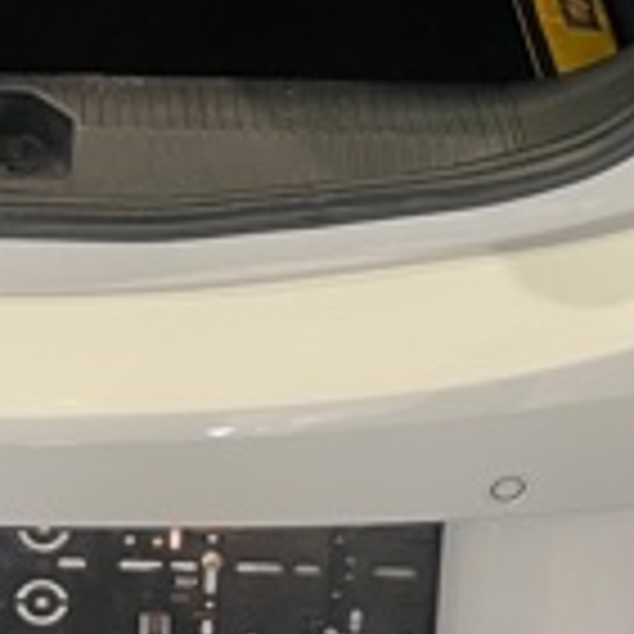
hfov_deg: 16.2
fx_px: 2155
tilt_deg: -30.0
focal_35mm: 104
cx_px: -67
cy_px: -436
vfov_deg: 15.0
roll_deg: +0.0
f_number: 1.6
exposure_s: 1/50
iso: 125
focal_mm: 4.2
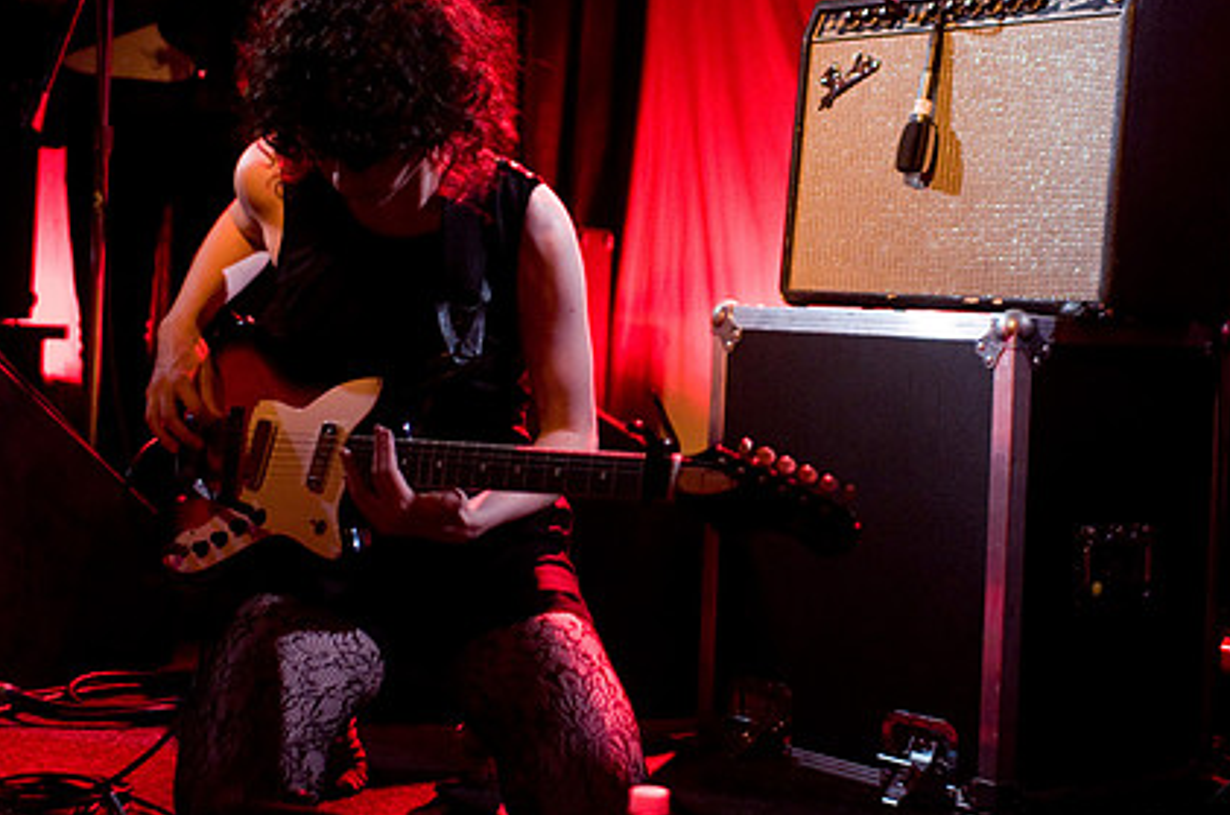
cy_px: 337
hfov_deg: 32.4
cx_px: 704
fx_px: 2114
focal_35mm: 62
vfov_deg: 21.8
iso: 800
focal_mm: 30
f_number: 1.6
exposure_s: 1/160
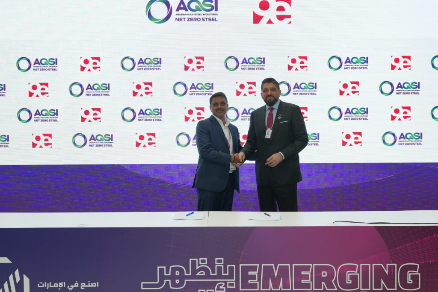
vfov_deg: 36.9
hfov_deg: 53.1
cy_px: 146
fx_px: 438
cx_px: 219
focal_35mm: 36
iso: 500
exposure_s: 1/90
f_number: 4.5
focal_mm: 24
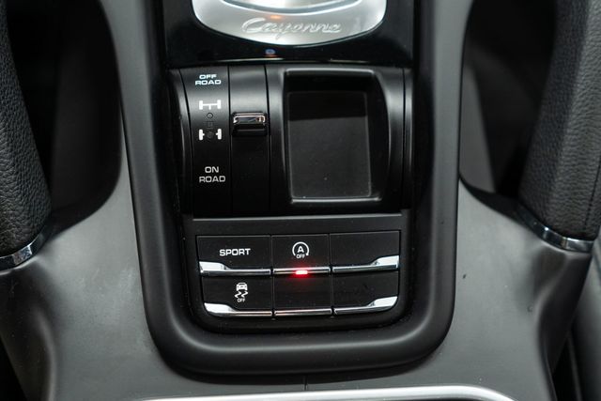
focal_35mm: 42
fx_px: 701
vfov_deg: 31.9
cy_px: 200
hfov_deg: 46.4
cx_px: 300
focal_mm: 28
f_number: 3.2
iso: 1250
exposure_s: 1/50
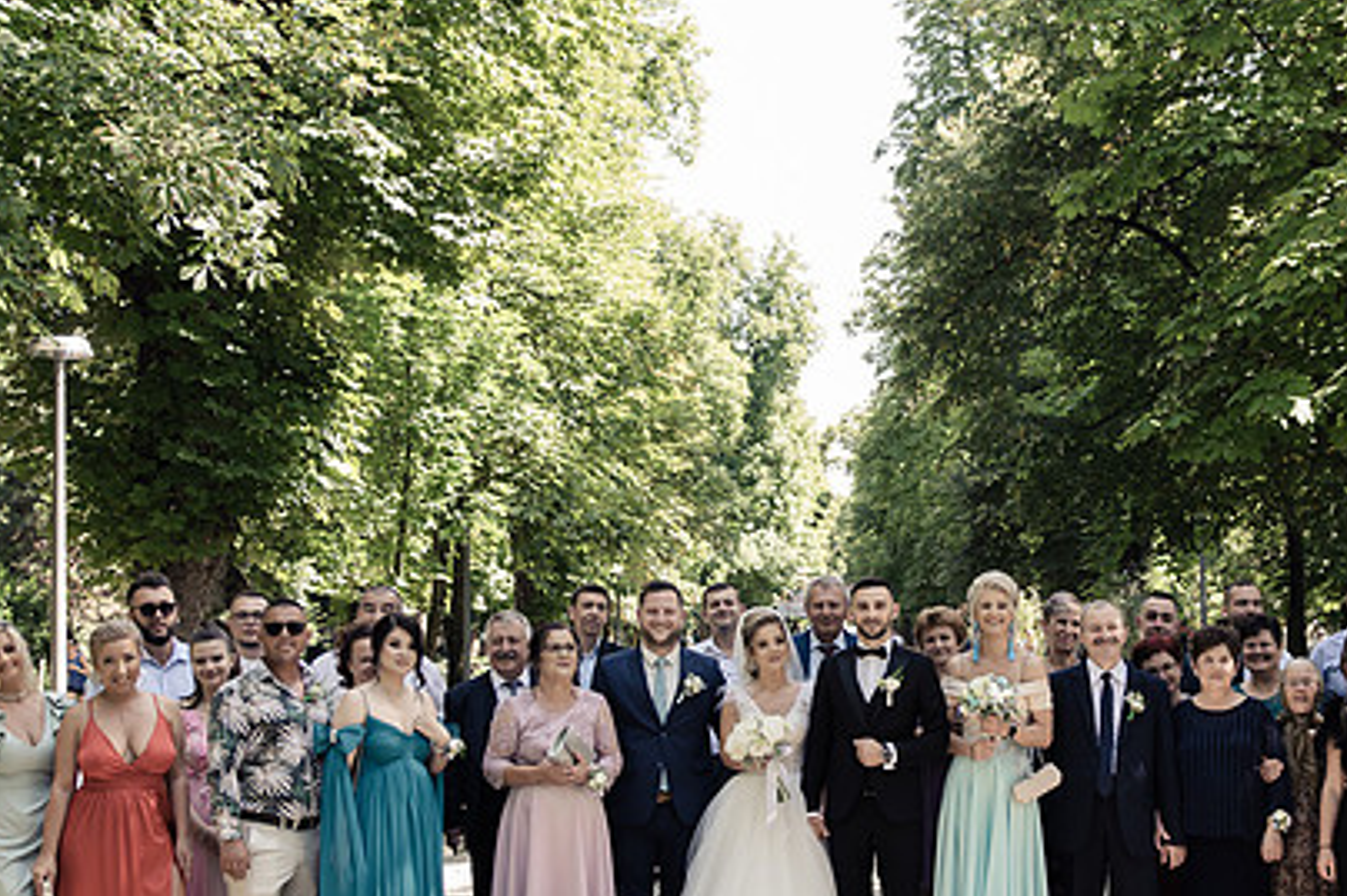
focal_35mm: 52
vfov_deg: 25.9
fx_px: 1945
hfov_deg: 37.9
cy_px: 549
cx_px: 873
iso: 500
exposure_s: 1/640
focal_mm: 31
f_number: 2.8
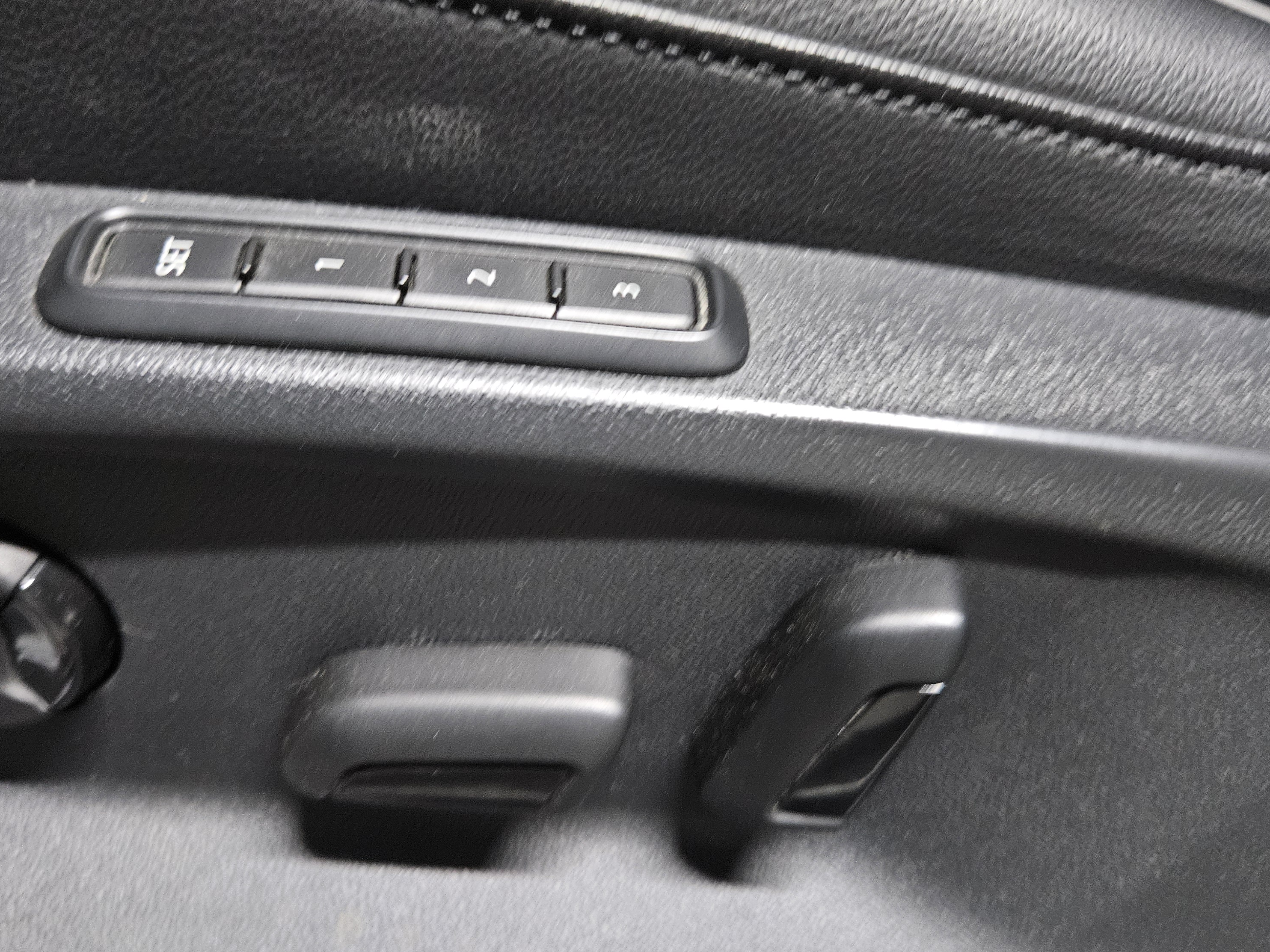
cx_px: 599
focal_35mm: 31
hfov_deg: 58.3
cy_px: 429
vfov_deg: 45.4
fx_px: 1137
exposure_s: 1/24
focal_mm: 5.4
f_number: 1.8
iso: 640
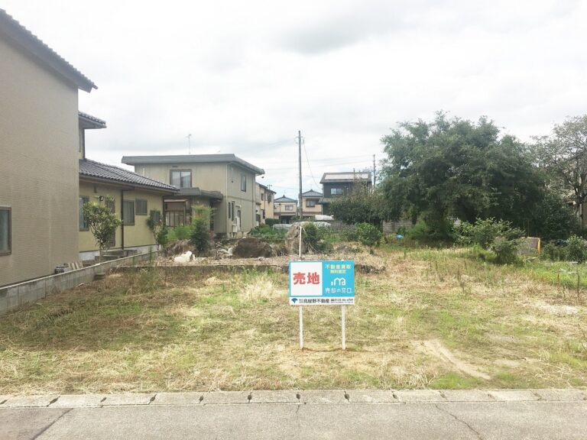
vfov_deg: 48.2
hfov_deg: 61.7
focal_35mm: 29
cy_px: 220
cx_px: 294
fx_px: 492
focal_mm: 4.15
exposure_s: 1/2564
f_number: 2.2
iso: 25
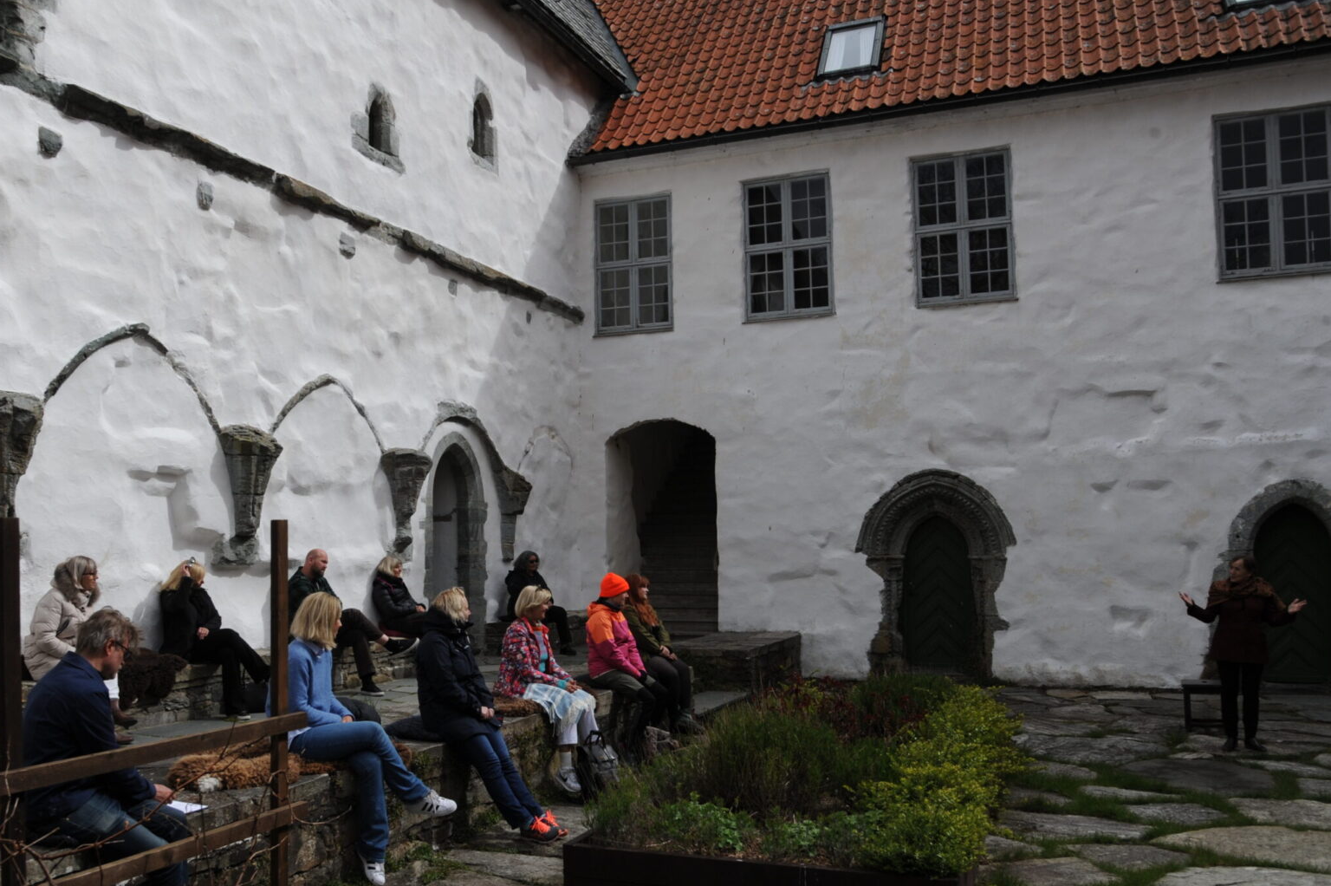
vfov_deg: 43.5
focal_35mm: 30
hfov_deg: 61.2
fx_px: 1108
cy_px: 503
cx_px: 506
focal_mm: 24
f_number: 8
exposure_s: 1/640
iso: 200
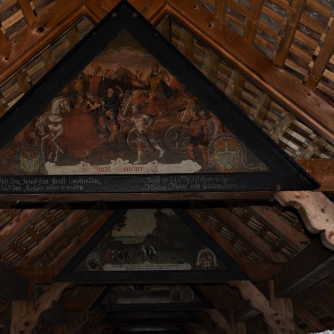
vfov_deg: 27.7
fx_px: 677
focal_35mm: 62
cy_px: 168
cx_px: 134
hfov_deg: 27.7
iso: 320
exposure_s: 1/60
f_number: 4.2
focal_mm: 32
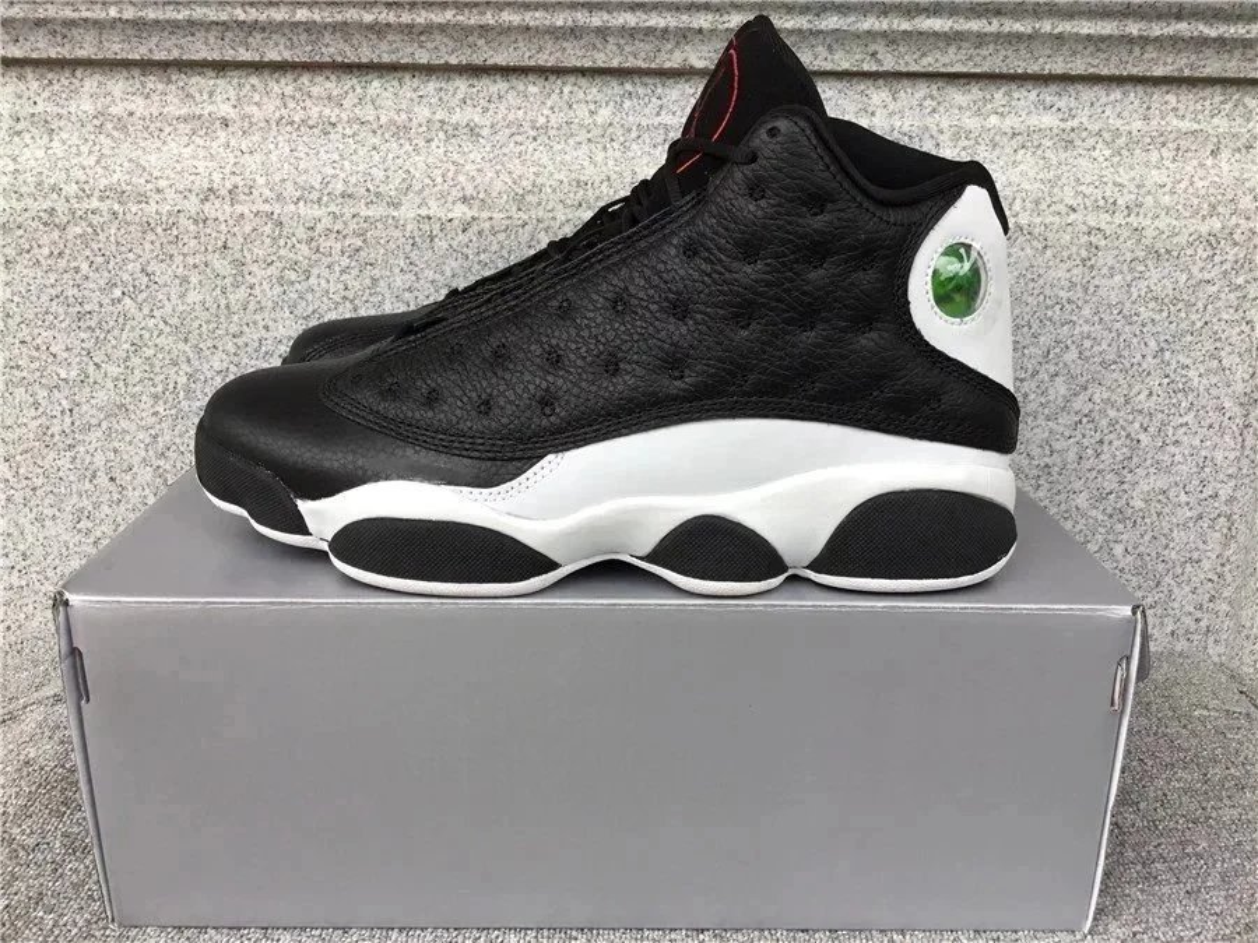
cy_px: 472
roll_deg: -0.2
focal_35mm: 31
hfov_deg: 58.4
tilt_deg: -16.5
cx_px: 629
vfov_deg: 45.4
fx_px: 1127
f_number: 2.4
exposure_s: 1/120
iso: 25
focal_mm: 3.3
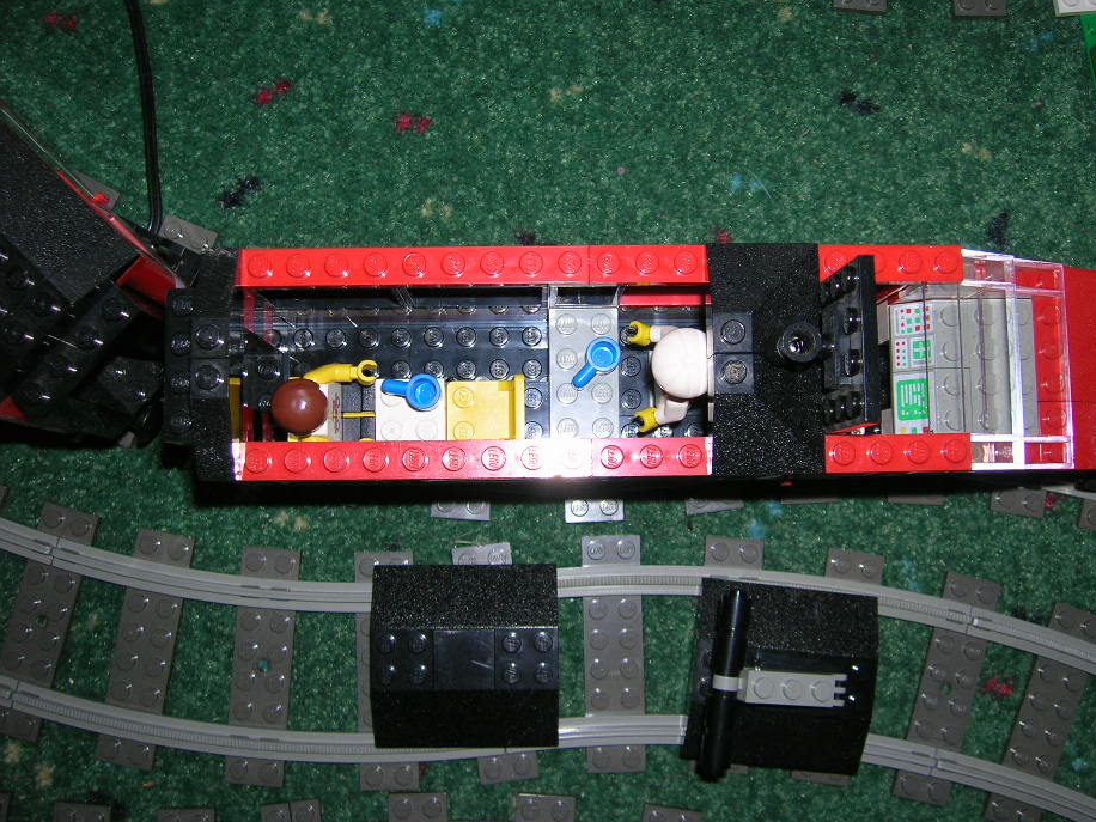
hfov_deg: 48.9
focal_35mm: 38
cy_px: 372
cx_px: 611
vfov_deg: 37.7
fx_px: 1203
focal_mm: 5.7
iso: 50
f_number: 2.9
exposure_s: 1/60.1
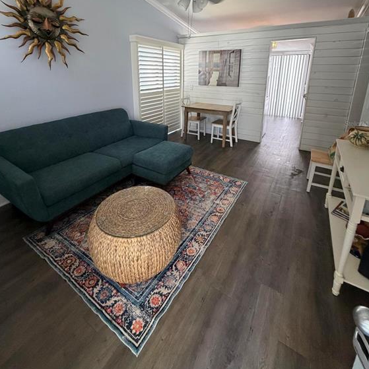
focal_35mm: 17
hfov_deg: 84.0
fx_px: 205
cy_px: 123
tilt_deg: -14.6
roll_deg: -0.1
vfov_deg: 81.2
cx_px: 185
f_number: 2.2
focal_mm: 2.22
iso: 320
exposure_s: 1/60
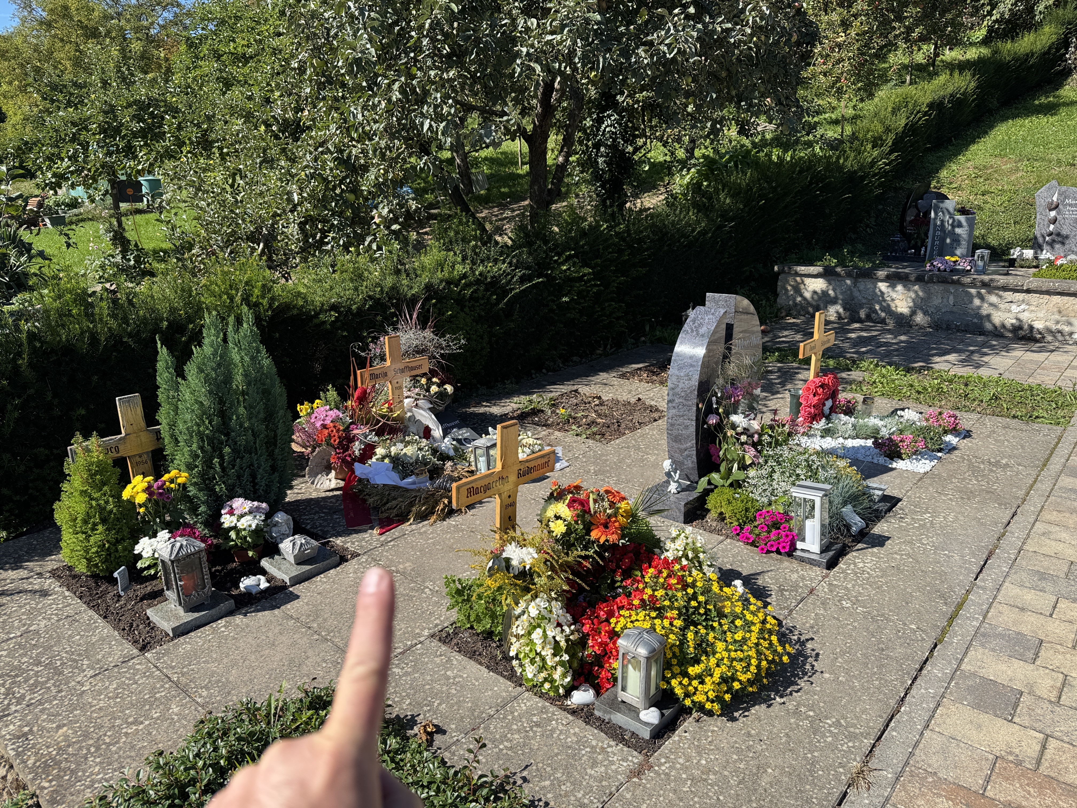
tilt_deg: -14.0
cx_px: 538
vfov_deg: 56.8
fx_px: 747
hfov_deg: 71.6
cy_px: 404
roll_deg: -0.3
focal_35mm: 24
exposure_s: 1/2710
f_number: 1.78
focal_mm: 6.76
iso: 80
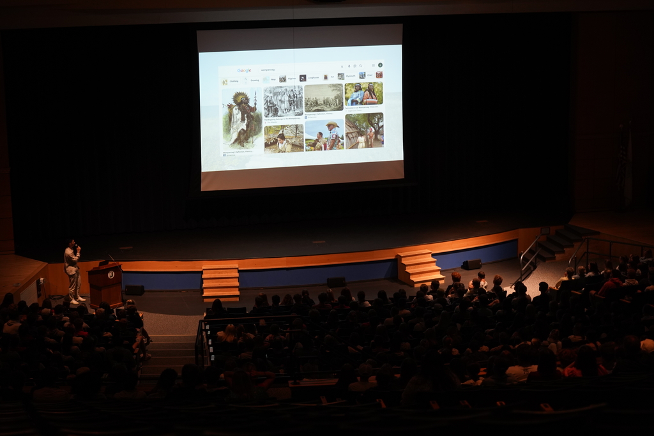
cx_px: 327
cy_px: 218
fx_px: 1272
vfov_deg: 19.5
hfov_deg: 28.8
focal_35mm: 70
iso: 2500
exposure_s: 1/80
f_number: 4
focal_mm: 70
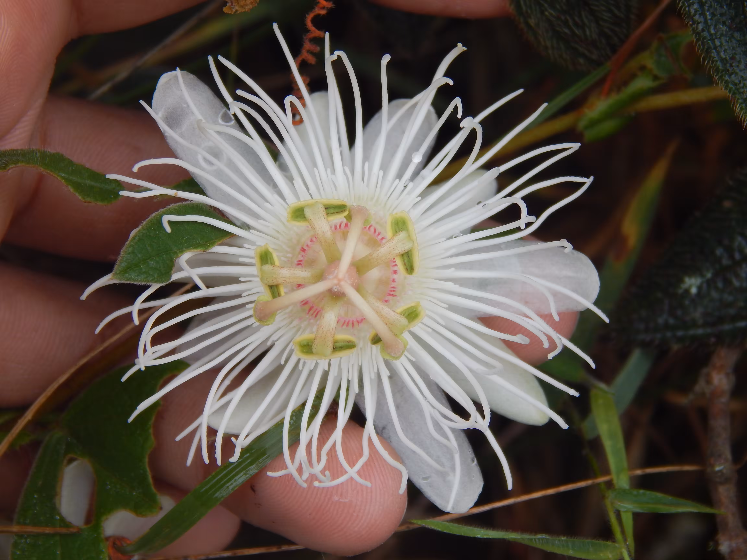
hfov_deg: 14.9
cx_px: 374
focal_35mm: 132
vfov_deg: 11.2
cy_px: 280
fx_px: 2849
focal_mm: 23.4
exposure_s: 1/125
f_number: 4.8
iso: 125
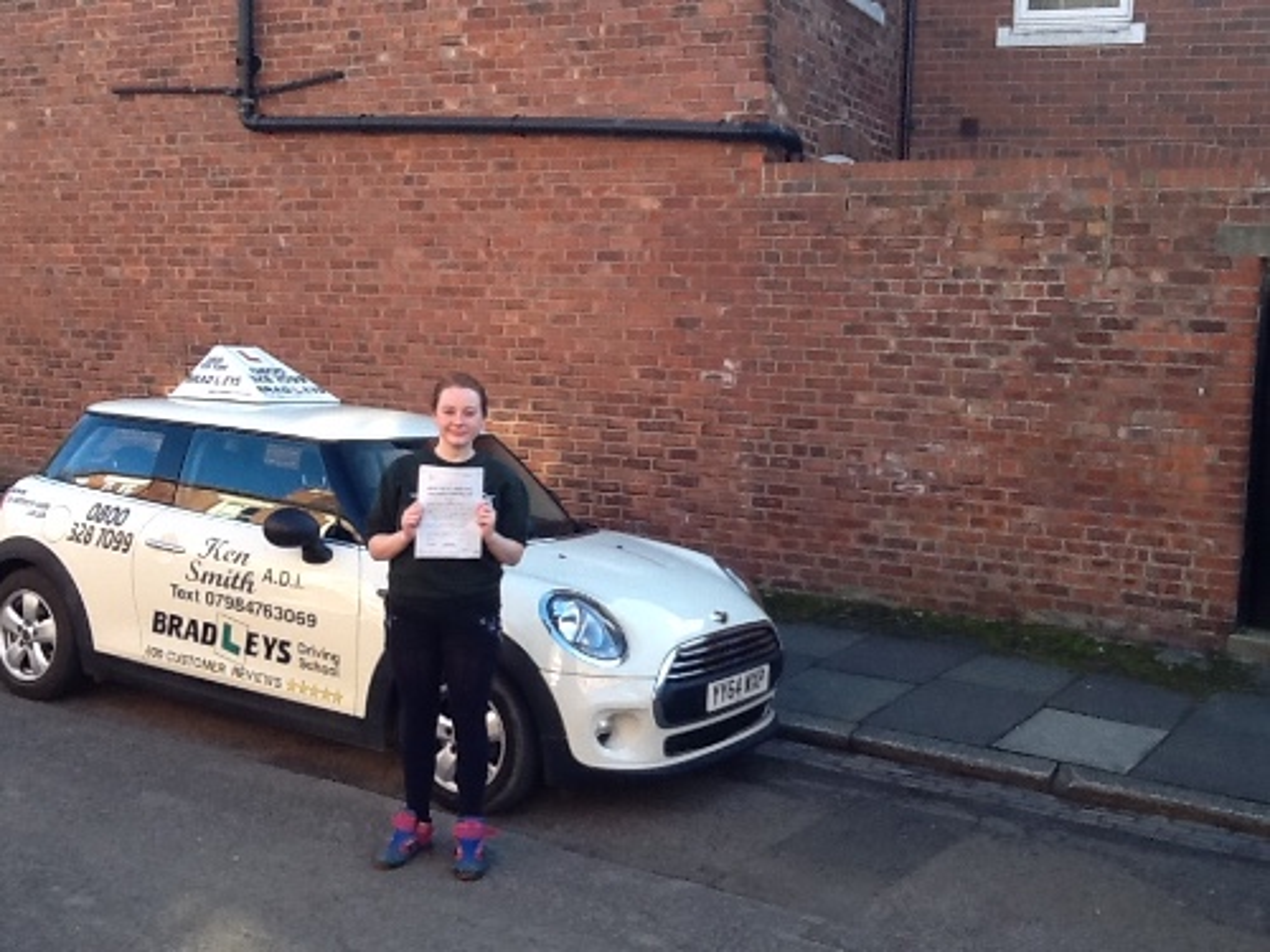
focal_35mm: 44
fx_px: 1614
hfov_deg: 42.9
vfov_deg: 32.9
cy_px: 476
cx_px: 635
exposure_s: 1/120
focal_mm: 2.03
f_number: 2.4
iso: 40
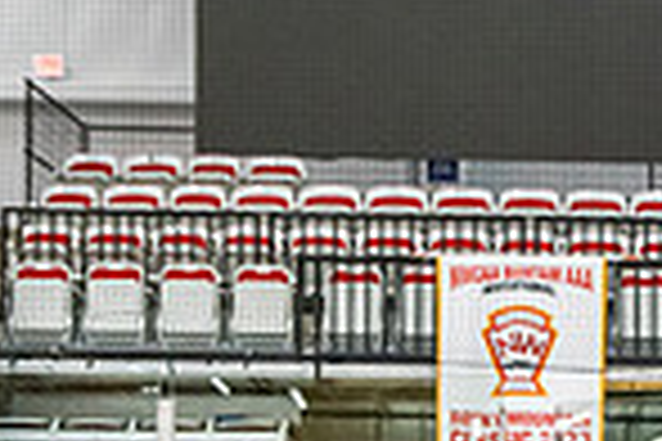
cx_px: 580
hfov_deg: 16.0
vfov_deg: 10.1
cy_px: 853
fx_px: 2335
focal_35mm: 127
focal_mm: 31
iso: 4000
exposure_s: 1/640
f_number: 2.8
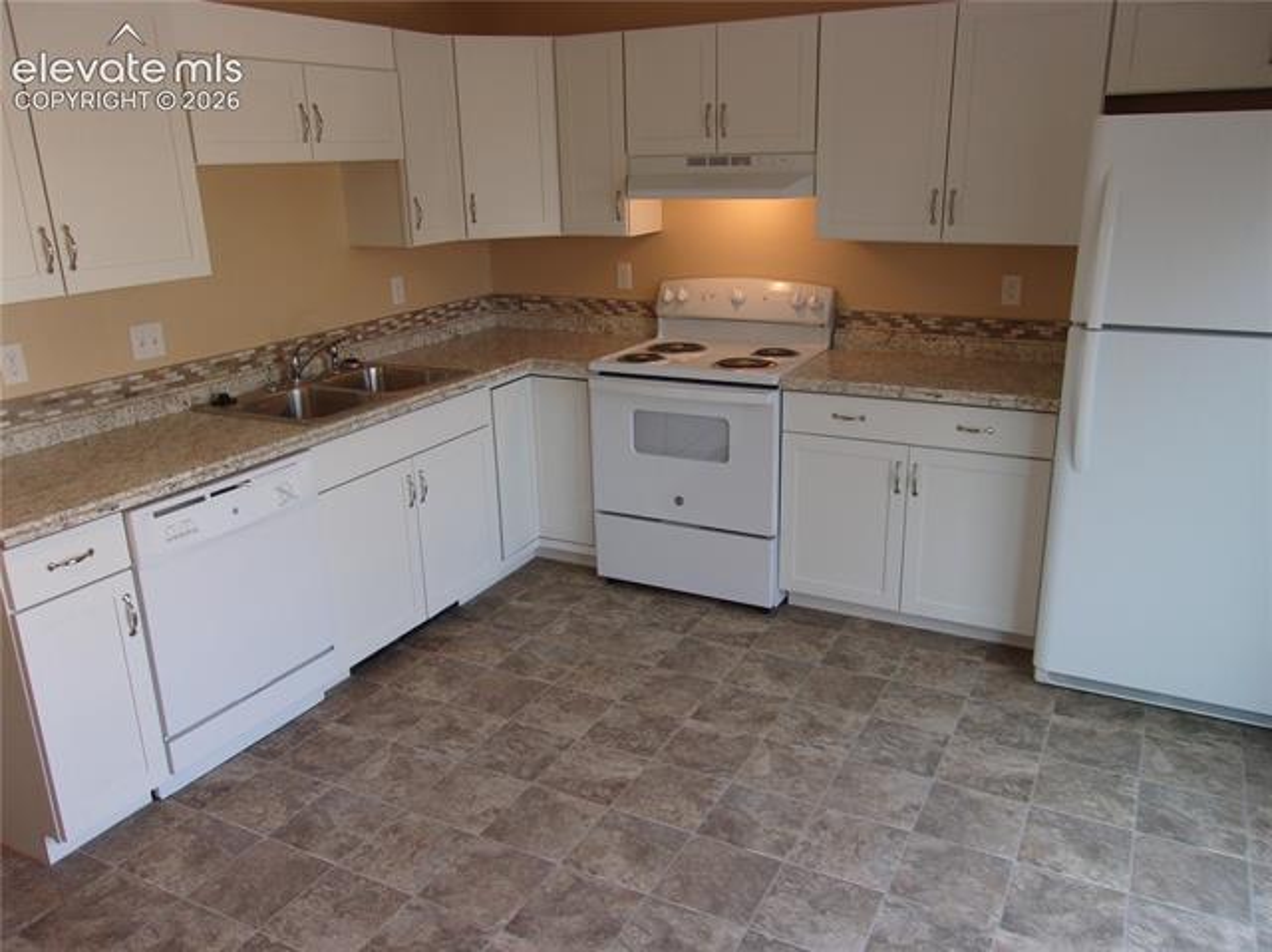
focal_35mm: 27
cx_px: 636
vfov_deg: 51.3
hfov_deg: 65.4
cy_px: 476
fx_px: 991
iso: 80
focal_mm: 4.9
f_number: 3
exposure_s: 1/50
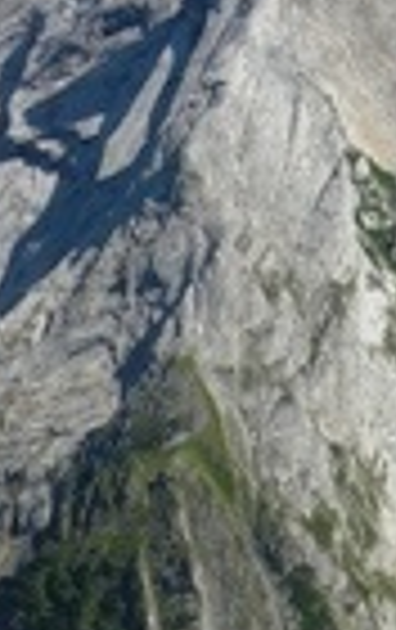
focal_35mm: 136
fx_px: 2339
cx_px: 328
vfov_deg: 15.3
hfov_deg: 9.6
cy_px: 450
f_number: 9
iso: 100
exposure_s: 1/160
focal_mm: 6.1
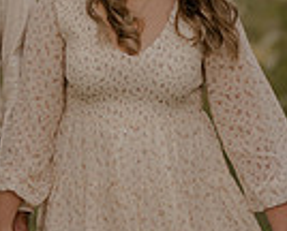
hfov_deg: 5.0
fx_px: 3288
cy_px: 15
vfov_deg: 4.0
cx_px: 99
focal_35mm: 386
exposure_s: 1/640
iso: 200
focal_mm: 85
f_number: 1.4
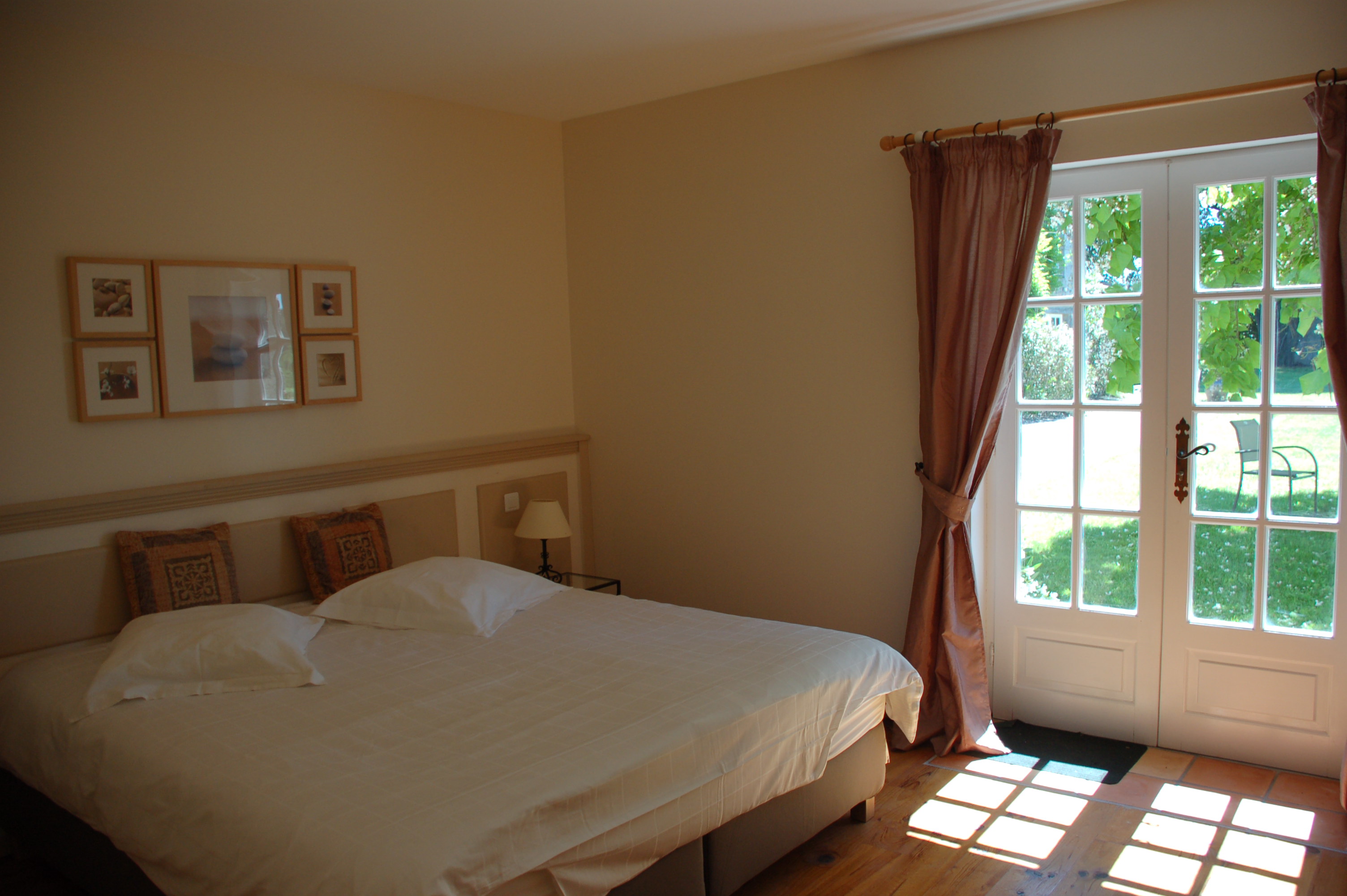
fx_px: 1009
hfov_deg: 67.4
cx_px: 674
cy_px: 448
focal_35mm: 27
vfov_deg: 47.8
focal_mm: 18
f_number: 3.5
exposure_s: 1/250
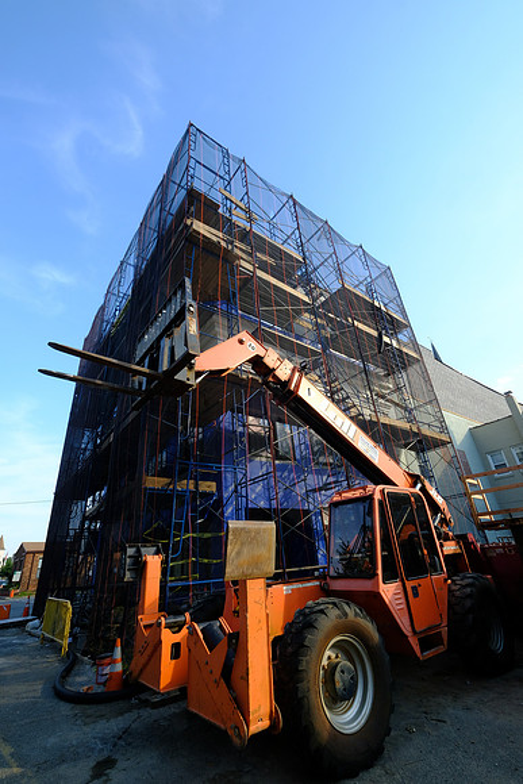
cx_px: 262
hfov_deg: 77.4
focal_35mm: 15
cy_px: 392
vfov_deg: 100.4
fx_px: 327
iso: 400
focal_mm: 10
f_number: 16
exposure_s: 1/56
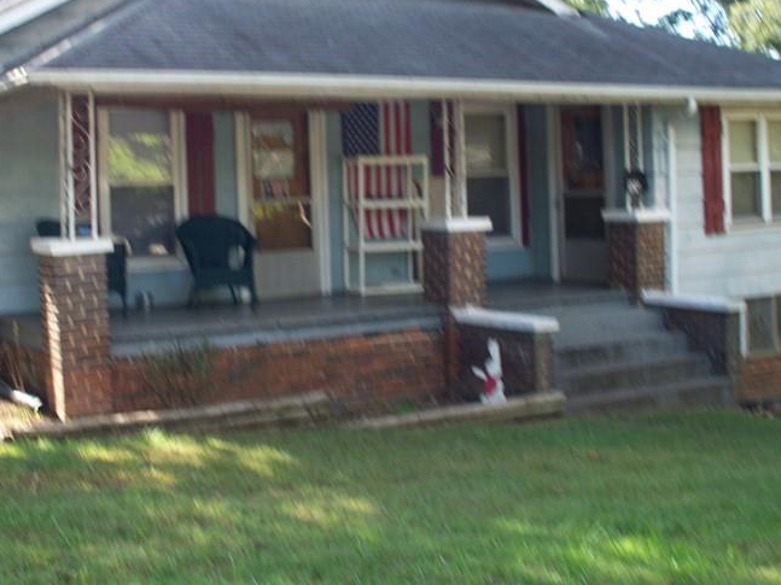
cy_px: 170
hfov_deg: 33.6
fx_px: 1286
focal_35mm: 57
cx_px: 291
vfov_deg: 25.4
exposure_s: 1/125
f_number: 2.8
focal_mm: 7.54
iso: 64
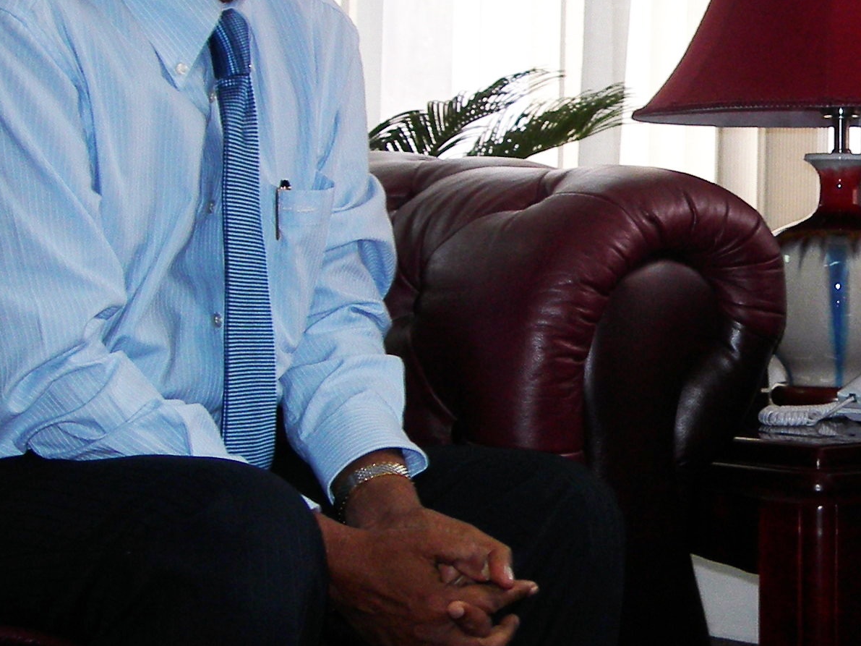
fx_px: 2437
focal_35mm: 98
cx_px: 931
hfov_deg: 19.3
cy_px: 219
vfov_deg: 15.1
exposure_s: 1/60.1
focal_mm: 7.8
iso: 50
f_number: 2.8
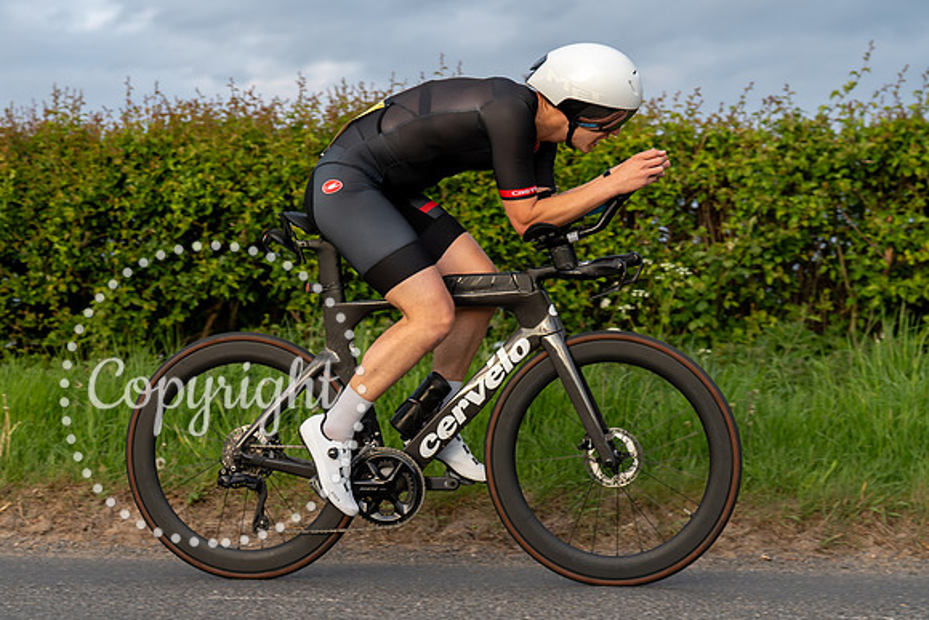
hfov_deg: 22.9
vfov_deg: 15.4
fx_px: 2284
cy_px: 240
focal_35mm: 88
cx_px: 344
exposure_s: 1/1000
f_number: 4
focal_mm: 70
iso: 640
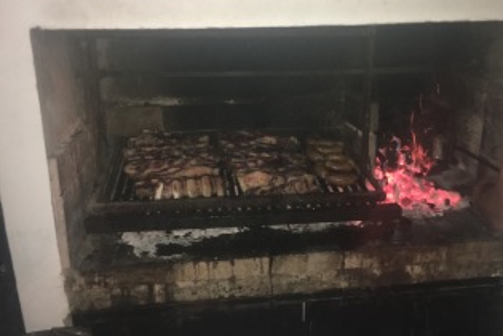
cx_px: 273
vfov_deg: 37.8
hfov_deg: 54.4
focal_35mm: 35
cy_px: 147
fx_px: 489
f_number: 2.2
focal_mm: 4.15
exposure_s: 1/17
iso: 200
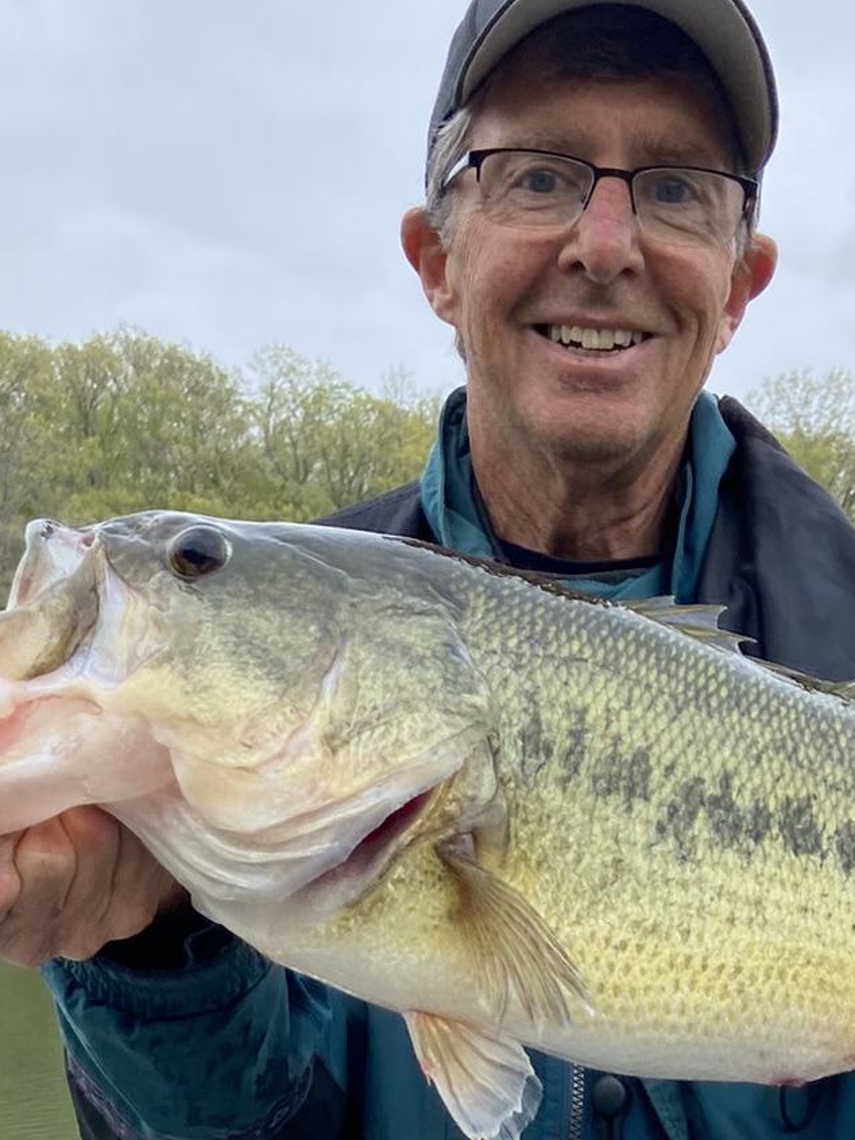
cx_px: 483
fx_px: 2074
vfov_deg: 29.2
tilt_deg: -5.8
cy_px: 1077
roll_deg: -0.1
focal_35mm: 63
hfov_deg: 23.3
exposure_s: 1/527
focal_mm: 4.25
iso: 32
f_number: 1.8
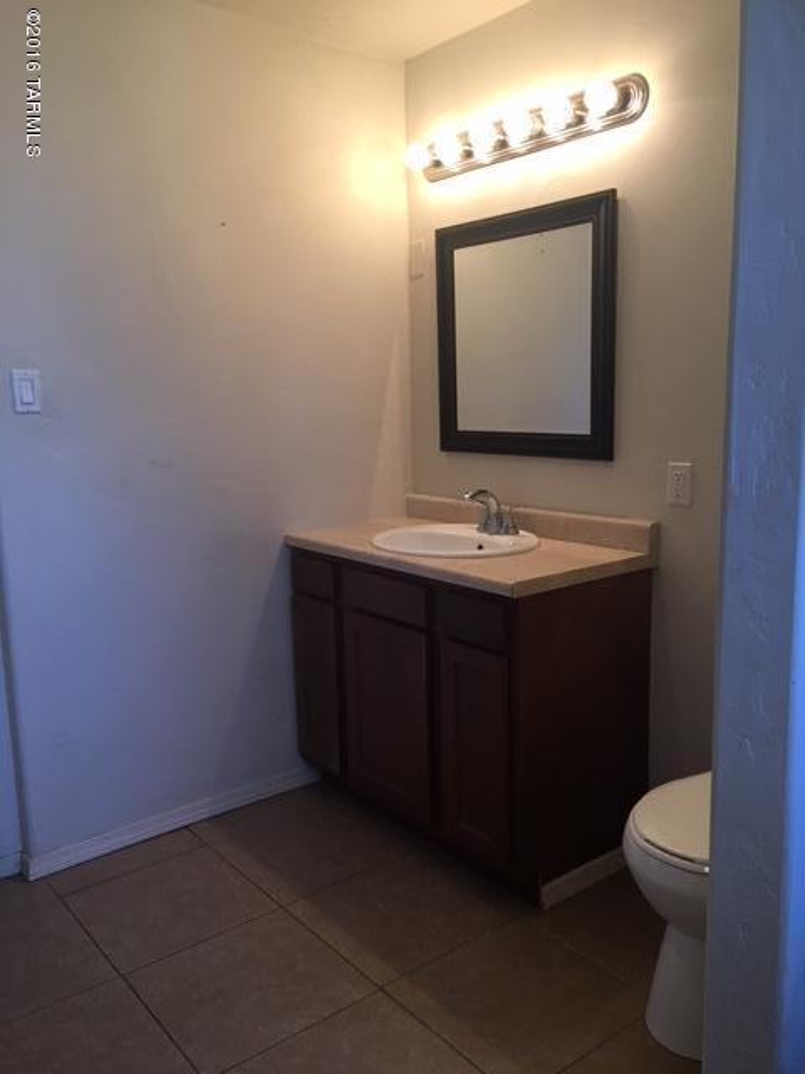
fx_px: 899
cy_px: 537
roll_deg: +2.8
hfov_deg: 48.2
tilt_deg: -8.1
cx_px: 402
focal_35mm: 29
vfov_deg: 61.7
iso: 40
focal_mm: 4.15
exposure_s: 1/30
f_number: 2.2
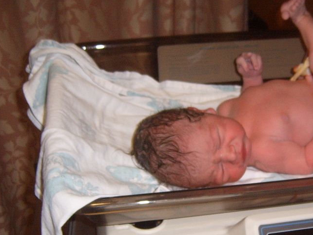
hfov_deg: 32.2
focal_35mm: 59
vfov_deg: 24.6
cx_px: 230
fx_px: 534
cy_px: 168
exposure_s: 1/30
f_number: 2.9
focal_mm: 6.2
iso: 141
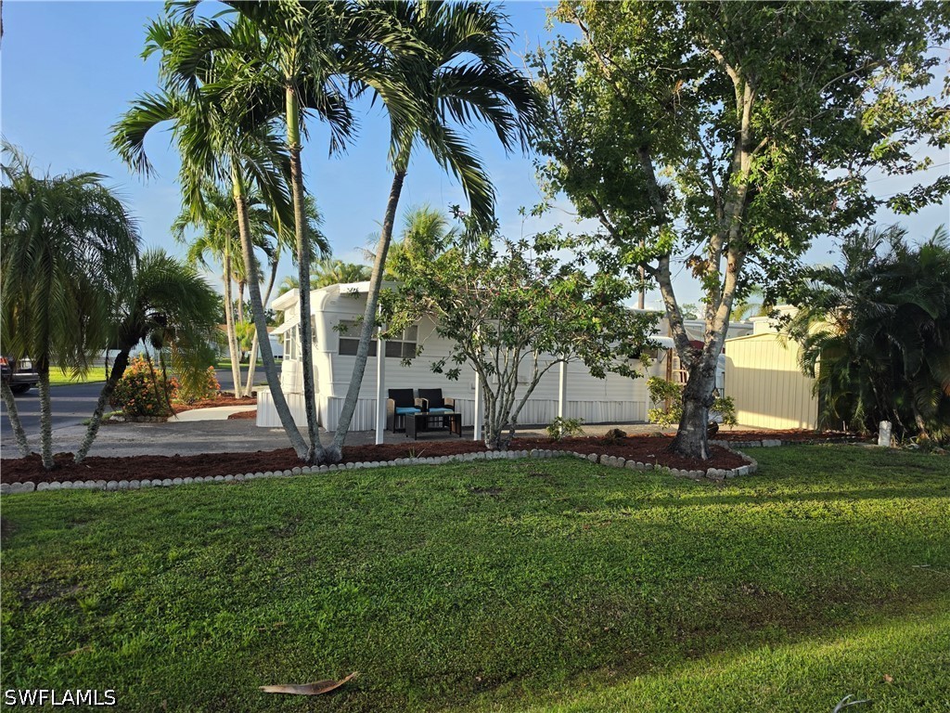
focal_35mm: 23
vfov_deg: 58.9
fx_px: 631
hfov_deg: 73.9
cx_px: 475
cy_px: 356
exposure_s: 1/3185
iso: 64
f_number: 1.4
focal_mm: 6.5
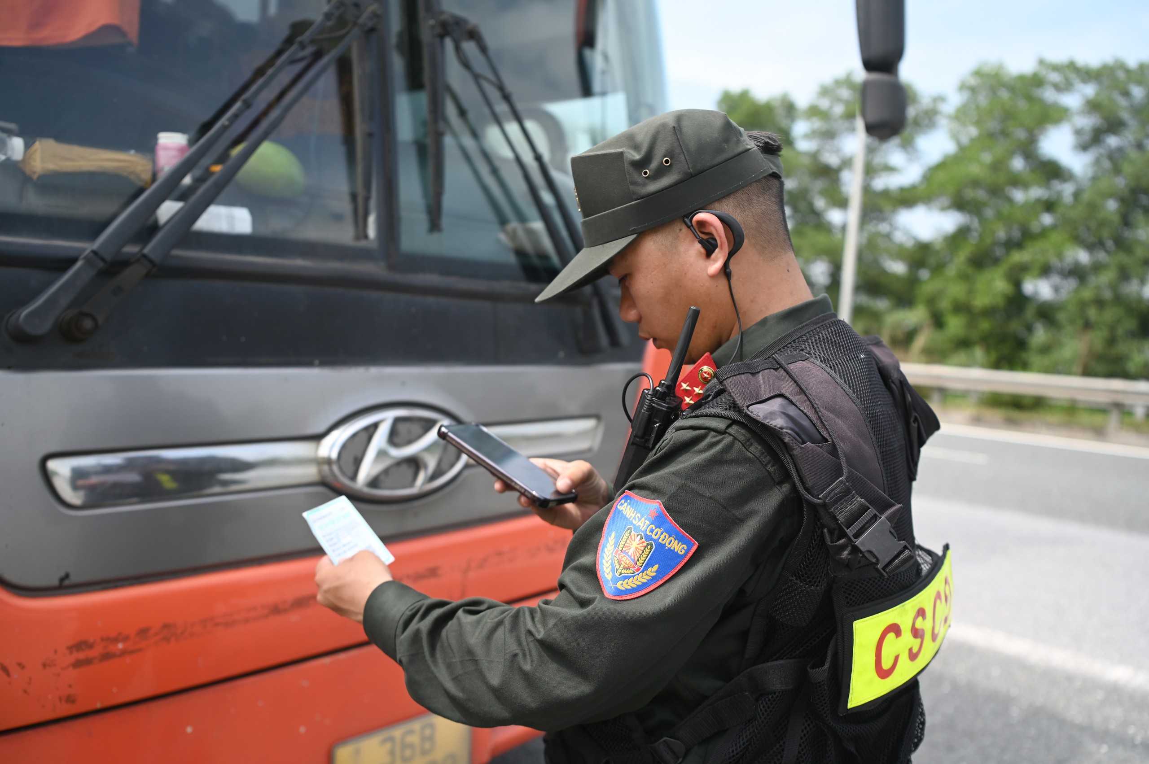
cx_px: 574
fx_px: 957
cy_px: 382
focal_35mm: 30
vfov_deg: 43.5
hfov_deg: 62.0
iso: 160
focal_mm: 30
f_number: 2.8
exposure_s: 1/1250
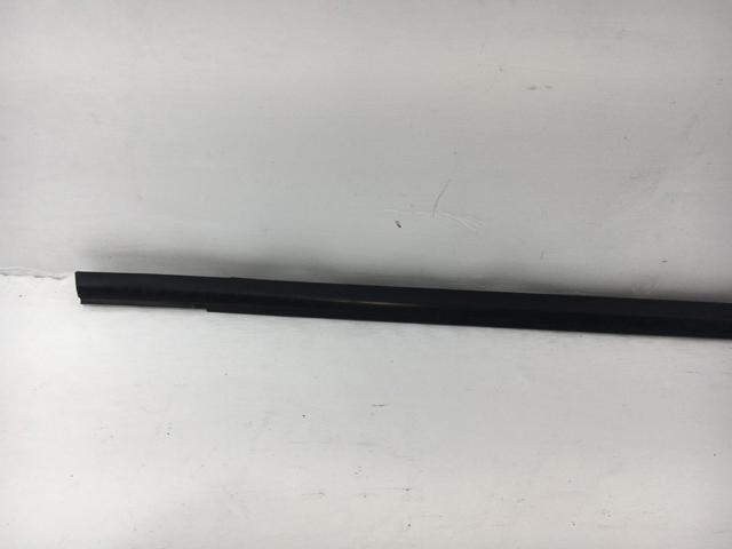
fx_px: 613
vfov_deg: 48.2
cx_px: 366
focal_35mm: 29
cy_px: 274
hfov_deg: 61.7
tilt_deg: -45.2
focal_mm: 4.15
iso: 25
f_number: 2.2
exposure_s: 1/513
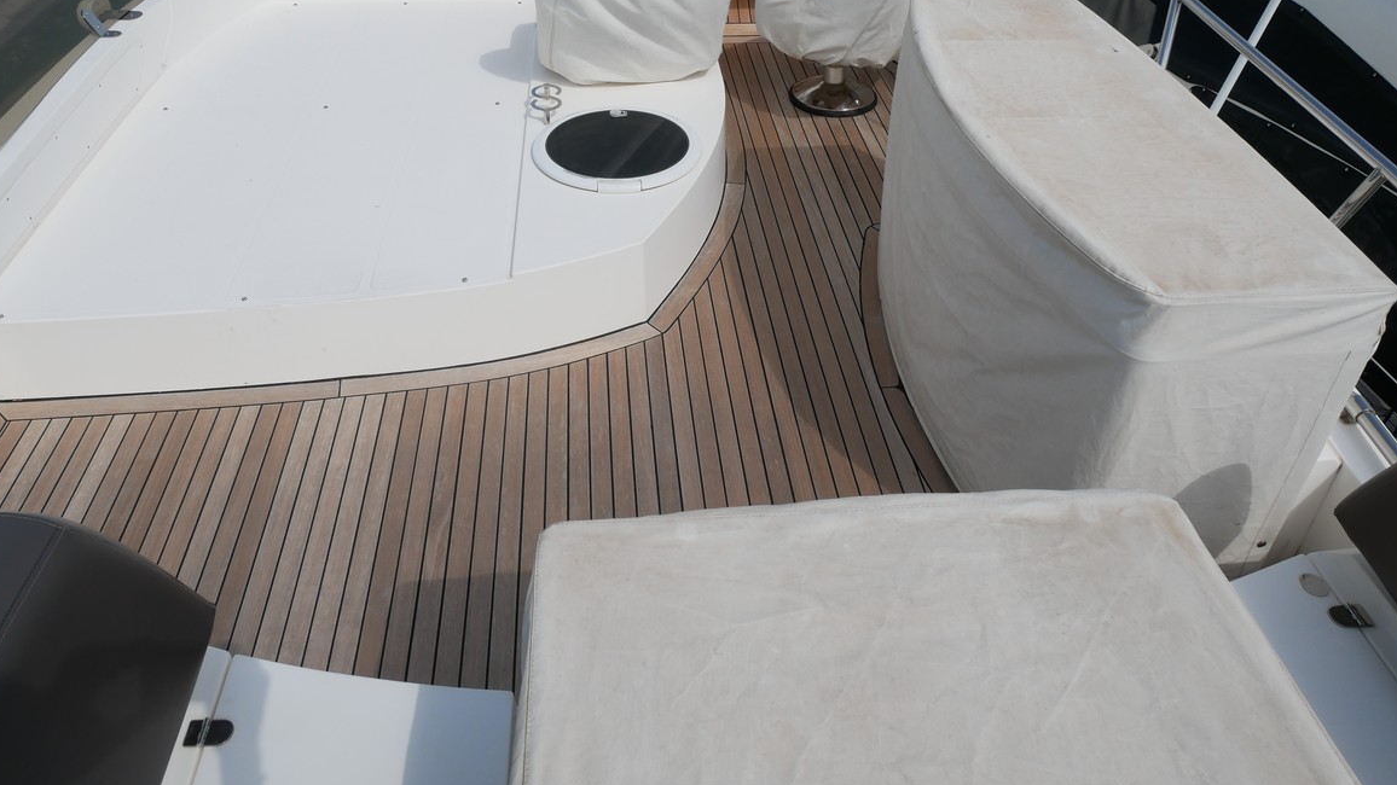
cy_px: 256
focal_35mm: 27
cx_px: 685
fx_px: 1000
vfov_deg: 42.3
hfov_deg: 69.9
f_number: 9
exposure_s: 1/800
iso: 200
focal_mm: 12
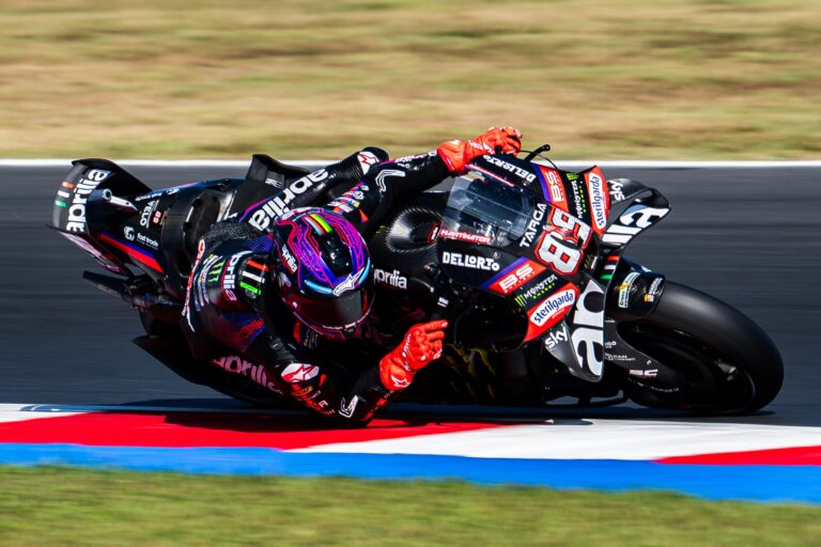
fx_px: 17993
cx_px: 413
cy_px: 203
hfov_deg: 2.6
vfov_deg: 1.7
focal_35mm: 789
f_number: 7.1
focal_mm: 400
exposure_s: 1/320
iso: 100
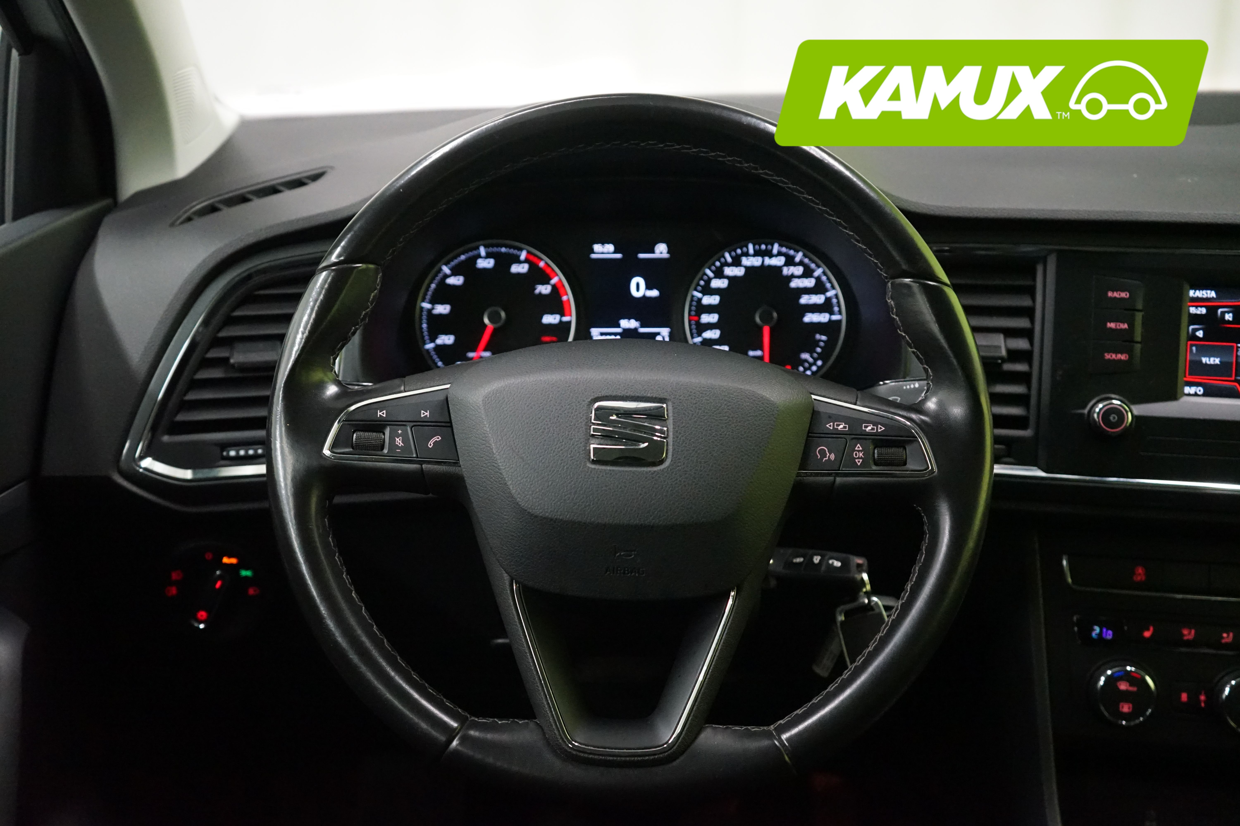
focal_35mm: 38
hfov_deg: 50.7
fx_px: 1309
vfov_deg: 35.1
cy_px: 413
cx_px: 620
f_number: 4
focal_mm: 38
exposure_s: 1/60
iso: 6400
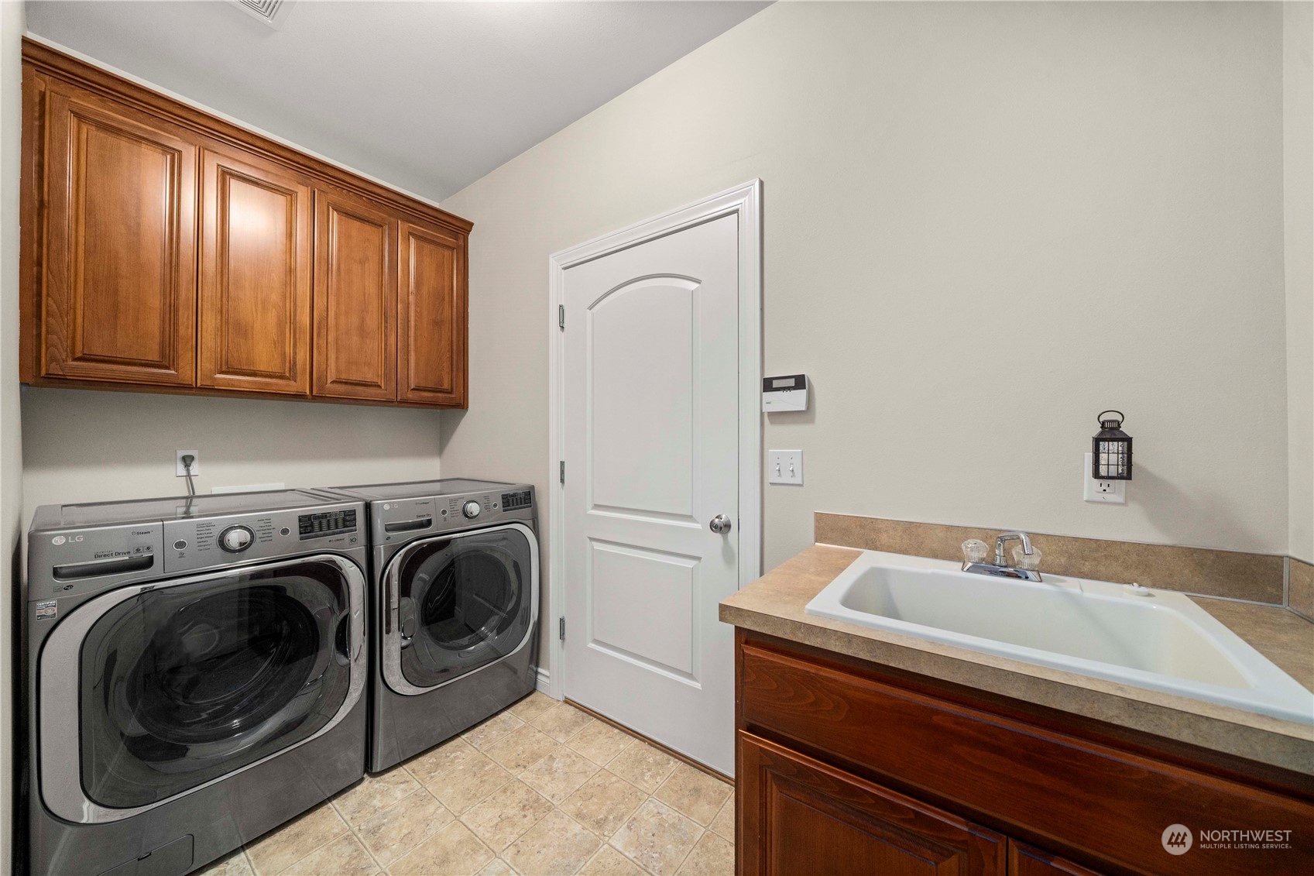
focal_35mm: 12
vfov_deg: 90.0
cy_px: 438
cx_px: 657
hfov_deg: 112.6
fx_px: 438
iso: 400
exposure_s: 1/60
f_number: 7.1
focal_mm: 12
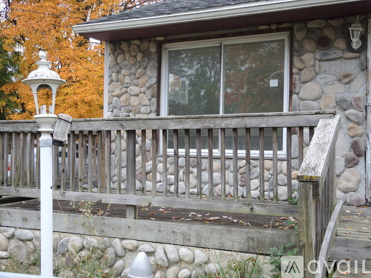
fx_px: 450
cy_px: 139
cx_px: 186
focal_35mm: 42
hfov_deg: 44.8
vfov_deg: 34.3
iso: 80
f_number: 2.5
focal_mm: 9
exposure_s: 1/80
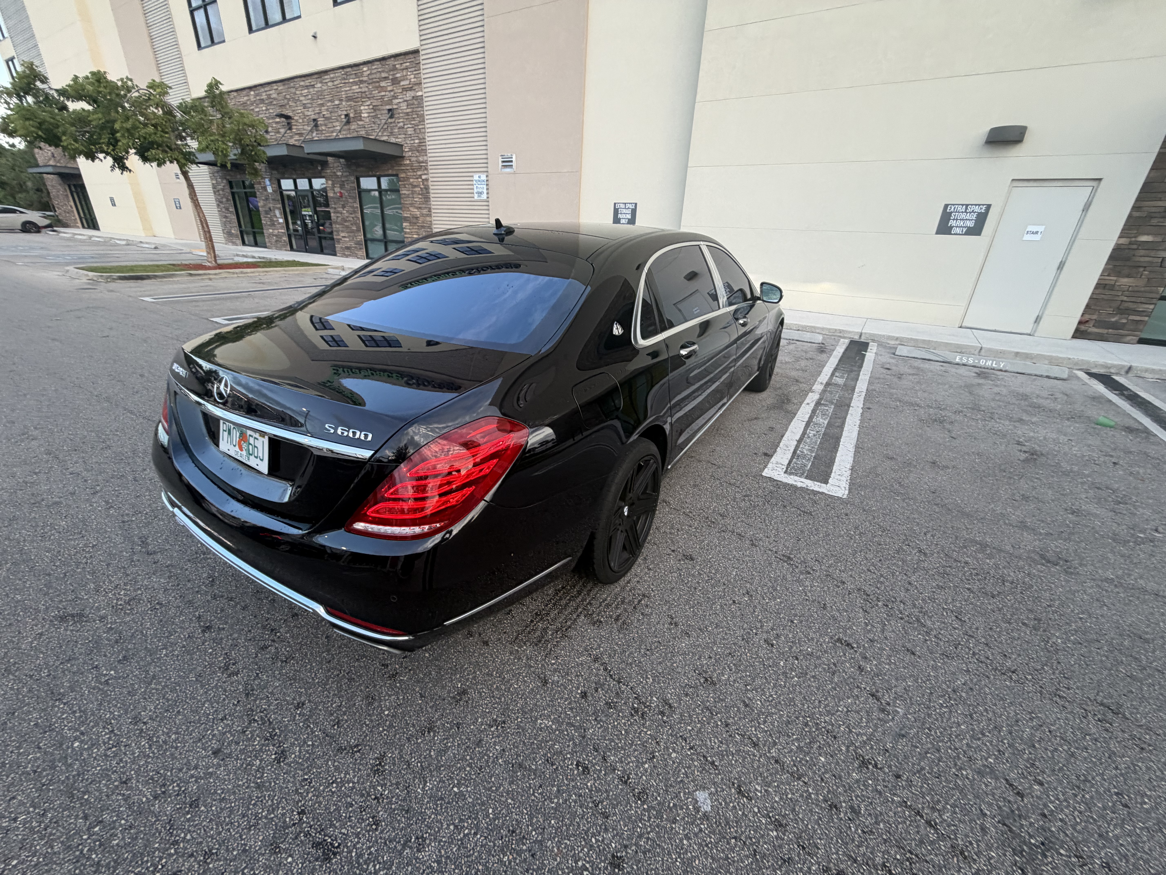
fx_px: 472
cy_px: 438
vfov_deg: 85.7
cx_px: 583
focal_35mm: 14
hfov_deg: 102.1
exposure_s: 1/120
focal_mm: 2.22
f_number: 2.2
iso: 125
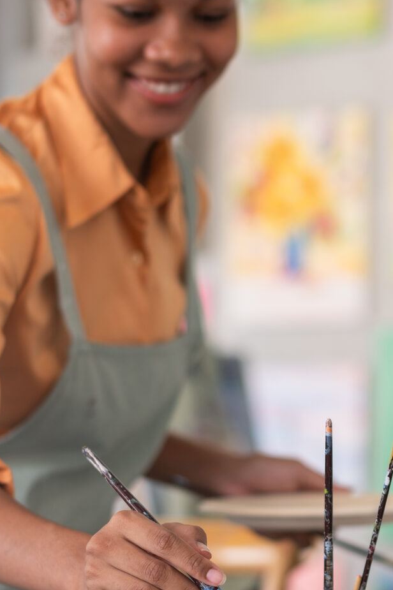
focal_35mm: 146
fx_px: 2392
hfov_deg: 9.4
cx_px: 276
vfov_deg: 14.0
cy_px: 409
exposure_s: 1/75
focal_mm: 50
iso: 125
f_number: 1.8
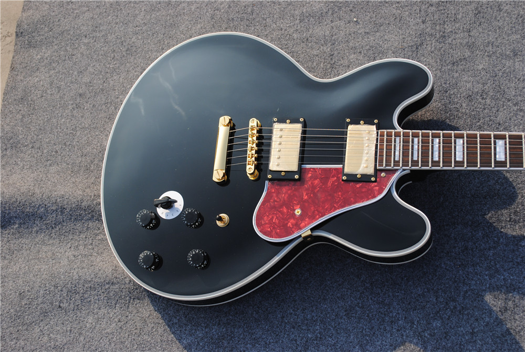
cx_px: 262
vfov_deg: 26.5
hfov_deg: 38.8
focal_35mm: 51
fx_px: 744
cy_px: 176
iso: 100
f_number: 7.1
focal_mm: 34
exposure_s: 1/200
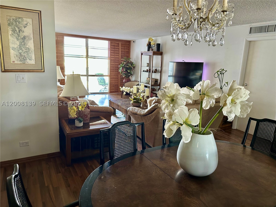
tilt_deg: -11.2
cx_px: 138
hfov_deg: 71.6
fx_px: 191
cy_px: 104
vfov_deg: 56.8
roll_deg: -2.7
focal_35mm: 24
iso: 250
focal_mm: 6.86
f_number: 1.78
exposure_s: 1/66
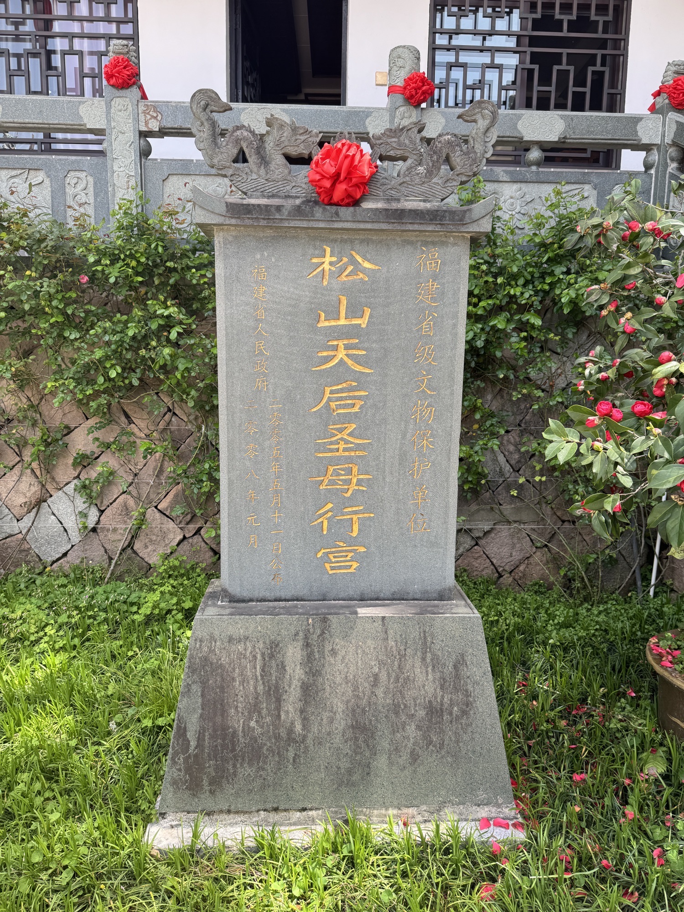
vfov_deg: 71.6
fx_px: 632
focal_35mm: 24
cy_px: 456
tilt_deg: -10.4
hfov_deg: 56.8
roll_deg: +0.6
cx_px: 342
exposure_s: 1/394
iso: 80
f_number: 1.78
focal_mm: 6.76
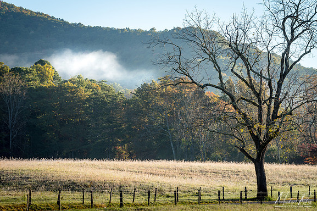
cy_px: 106
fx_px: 1417
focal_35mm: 161
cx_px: 158
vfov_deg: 8.5
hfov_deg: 12.8
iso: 100
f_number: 13
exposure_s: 1/45
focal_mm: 160
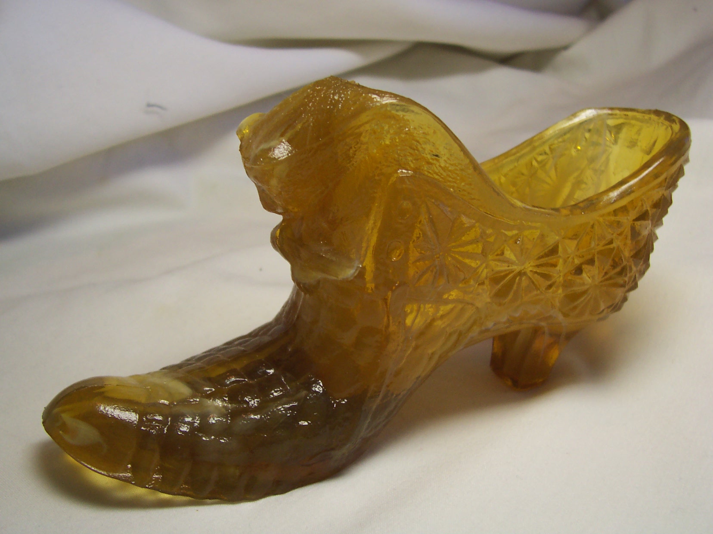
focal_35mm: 37
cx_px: 356
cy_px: 267
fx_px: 762
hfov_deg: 50.1
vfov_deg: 38.7
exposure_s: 1/90
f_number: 2.8
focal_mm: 5.6
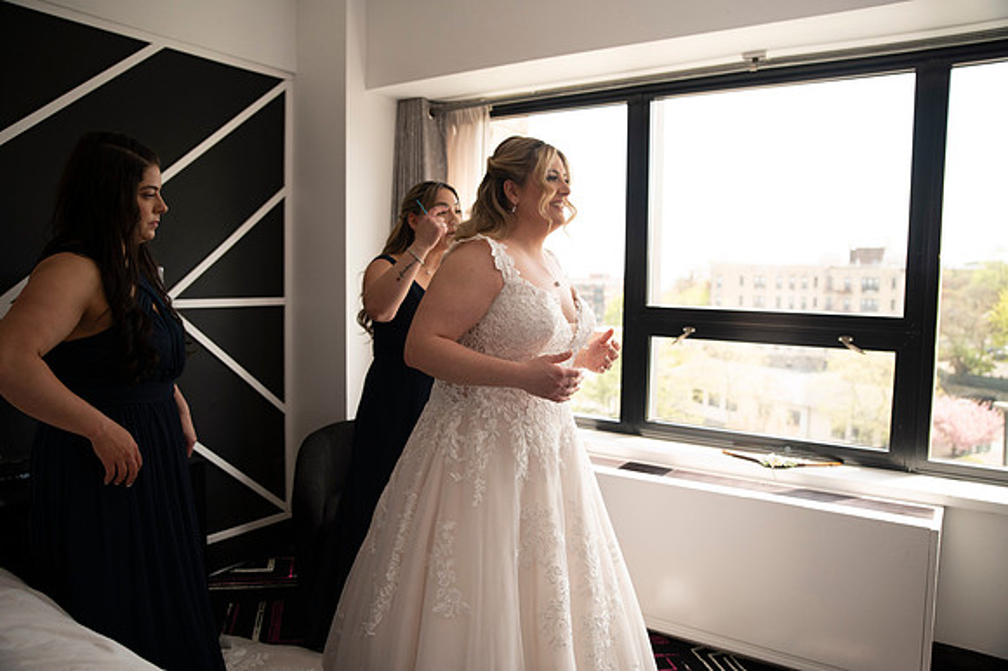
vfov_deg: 49.5
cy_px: 336
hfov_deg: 69.4
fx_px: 728
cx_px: 504
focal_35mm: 26
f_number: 2.8
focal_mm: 26
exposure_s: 1/1600
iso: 1600
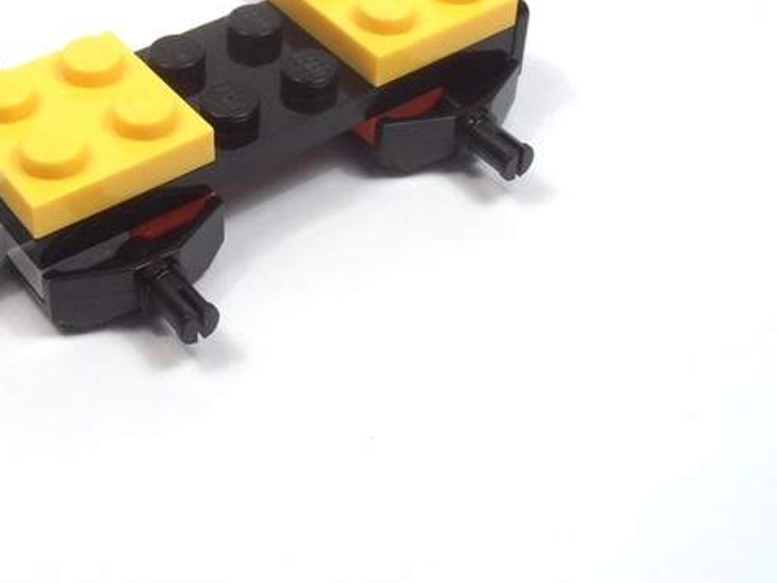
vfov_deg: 20.7
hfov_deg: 27.6
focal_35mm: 70
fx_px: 1571
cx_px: 260
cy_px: 99
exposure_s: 1/125
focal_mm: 6.61
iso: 80
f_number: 3.9
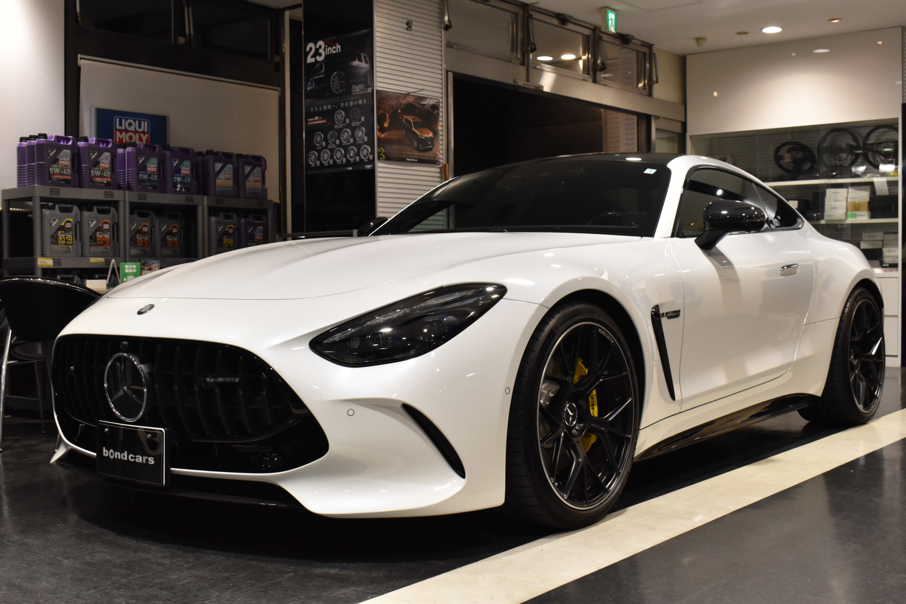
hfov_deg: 46.4
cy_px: 302
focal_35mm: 42
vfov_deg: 31.9
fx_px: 1057
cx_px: 453
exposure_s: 1/50
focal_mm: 28
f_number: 8
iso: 1250
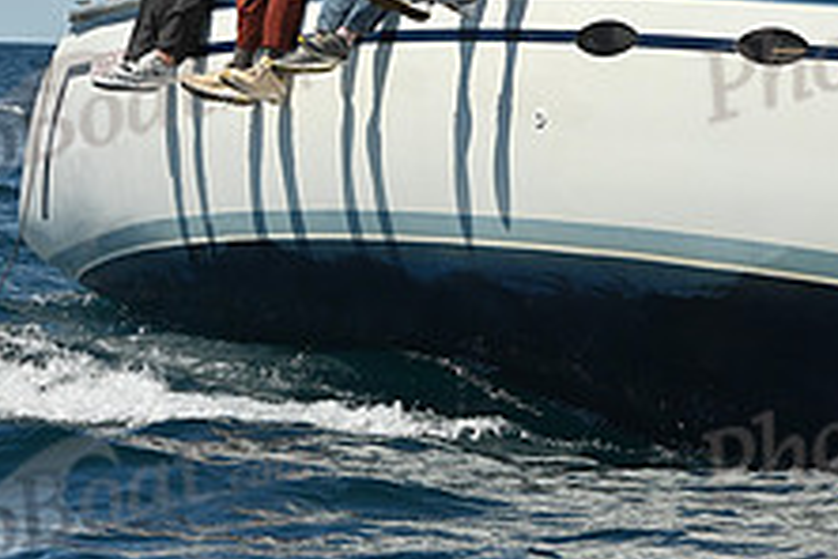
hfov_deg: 7.7
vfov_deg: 5.1
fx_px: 6191
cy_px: -119
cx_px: 510
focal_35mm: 266
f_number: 11
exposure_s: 1/1000
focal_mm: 102
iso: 320
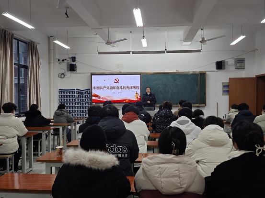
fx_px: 268
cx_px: 132
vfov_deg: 40.7
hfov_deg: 52.7
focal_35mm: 35
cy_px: 99
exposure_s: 1/100
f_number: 1.6
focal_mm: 6.55
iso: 80
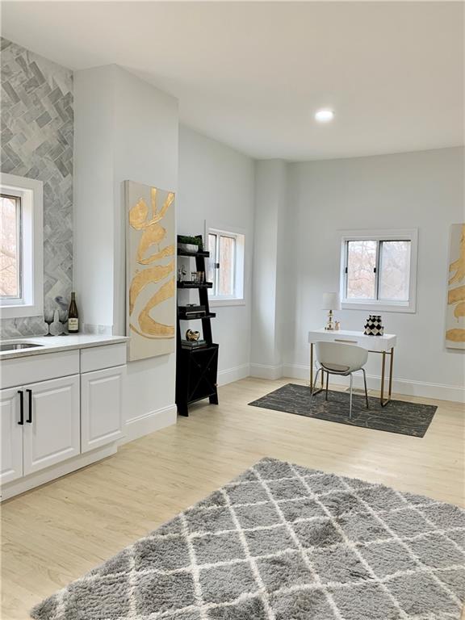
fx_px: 466
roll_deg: -0.6
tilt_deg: -4.0
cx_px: 232
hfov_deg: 53.1
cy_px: 310
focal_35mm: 26
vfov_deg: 67.3
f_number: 1.8
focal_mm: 4.25
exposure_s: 1/60
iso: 100
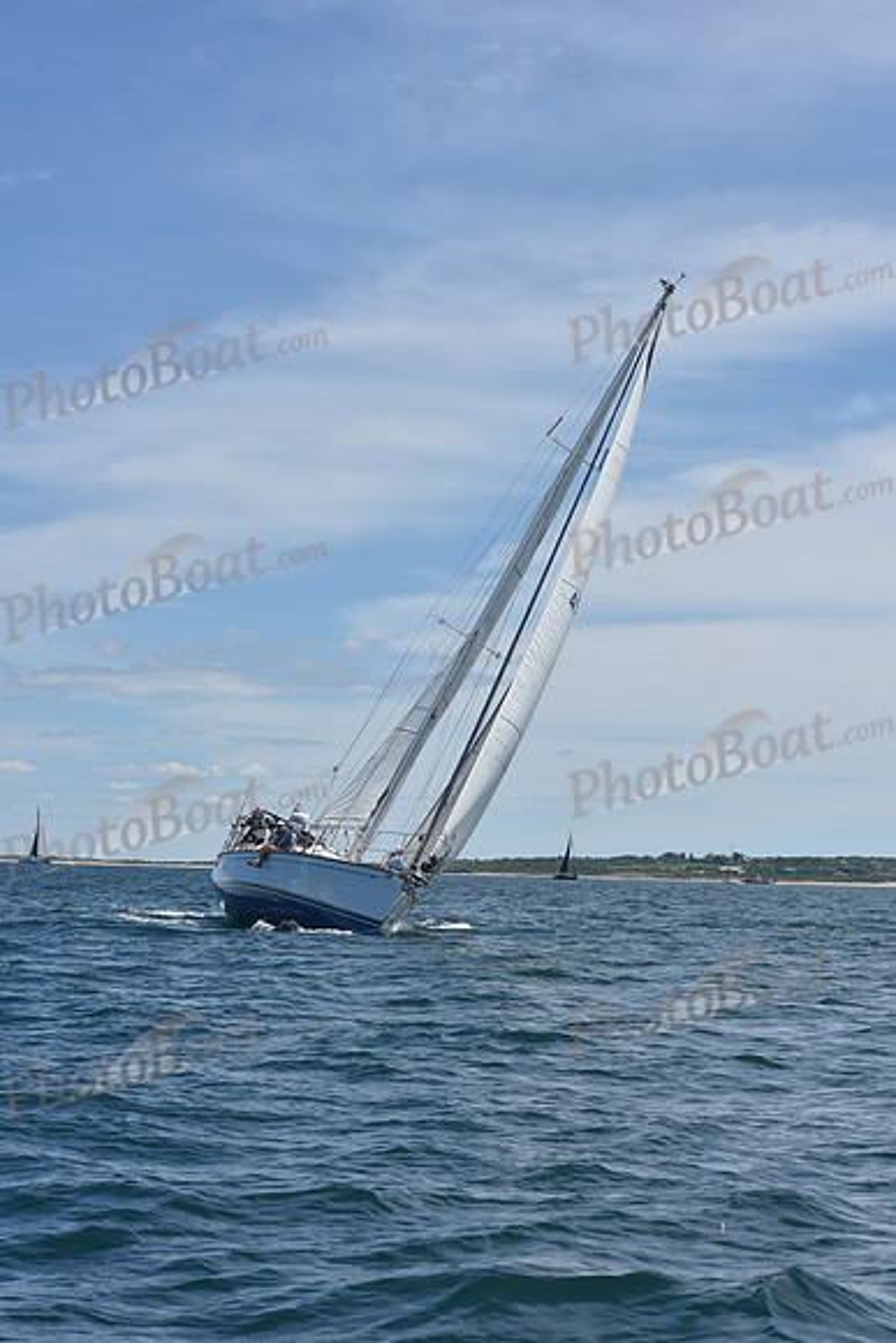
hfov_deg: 19.5
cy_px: 672
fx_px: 2612
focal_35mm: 70
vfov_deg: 28.8
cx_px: 448
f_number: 11
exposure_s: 1/800
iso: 250
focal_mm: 70
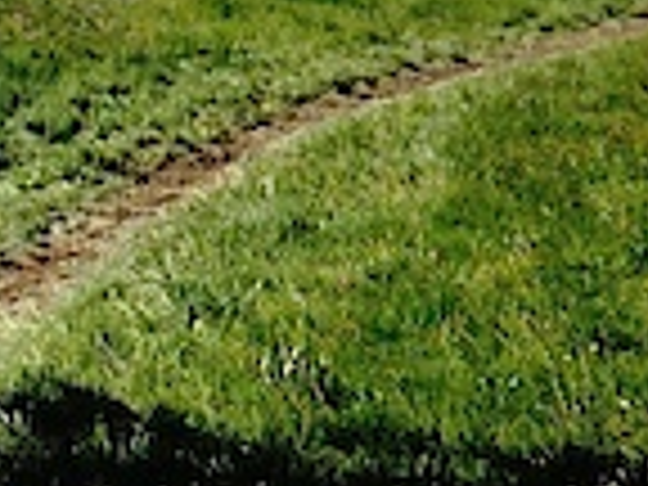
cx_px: -598
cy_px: -580
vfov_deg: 8.8
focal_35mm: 156
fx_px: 2920
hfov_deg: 11.5
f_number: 4
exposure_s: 1/500
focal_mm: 5
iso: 64
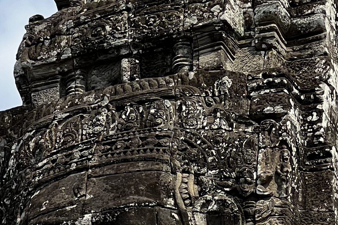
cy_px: 311
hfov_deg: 7.6
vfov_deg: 5.1
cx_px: 250
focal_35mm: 270
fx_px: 2535
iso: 32
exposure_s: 1/521
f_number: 2.8
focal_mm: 9
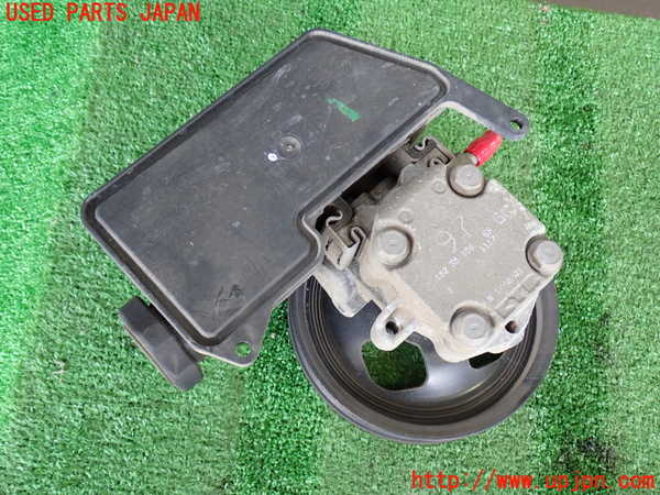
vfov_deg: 37.7
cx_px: 330
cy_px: 248
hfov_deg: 49.0
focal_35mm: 38
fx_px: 725
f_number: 2.7
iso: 200
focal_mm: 6.83
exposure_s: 1/80
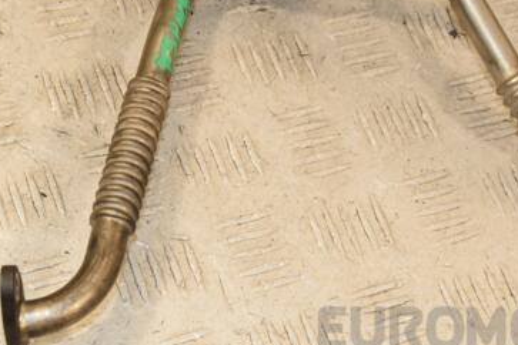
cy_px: 138
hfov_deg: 19.6
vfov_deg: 13.2
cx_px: 291
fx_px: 1496
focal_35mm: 104
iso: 800
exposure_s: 1/200
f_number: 8
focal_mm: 42
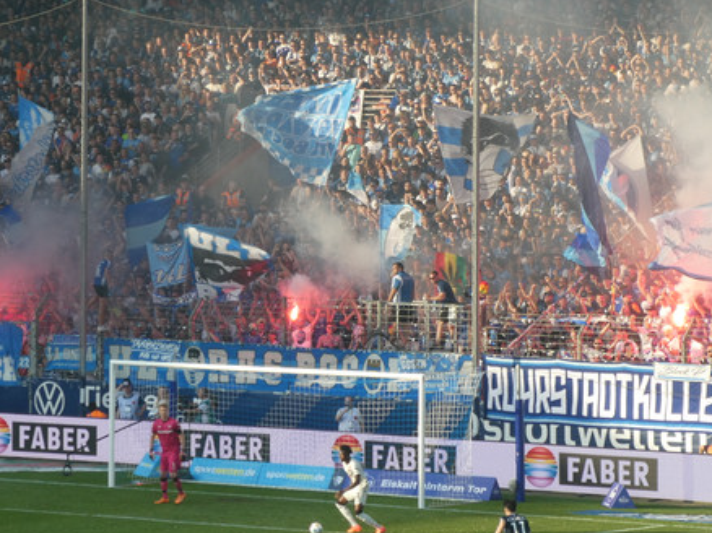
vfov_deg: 6.3
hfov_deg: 8.5
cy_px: 205
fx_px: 4810
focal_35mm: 234
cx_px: 312
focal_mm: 28.7
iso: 80
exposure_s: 1/125
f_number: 5.5
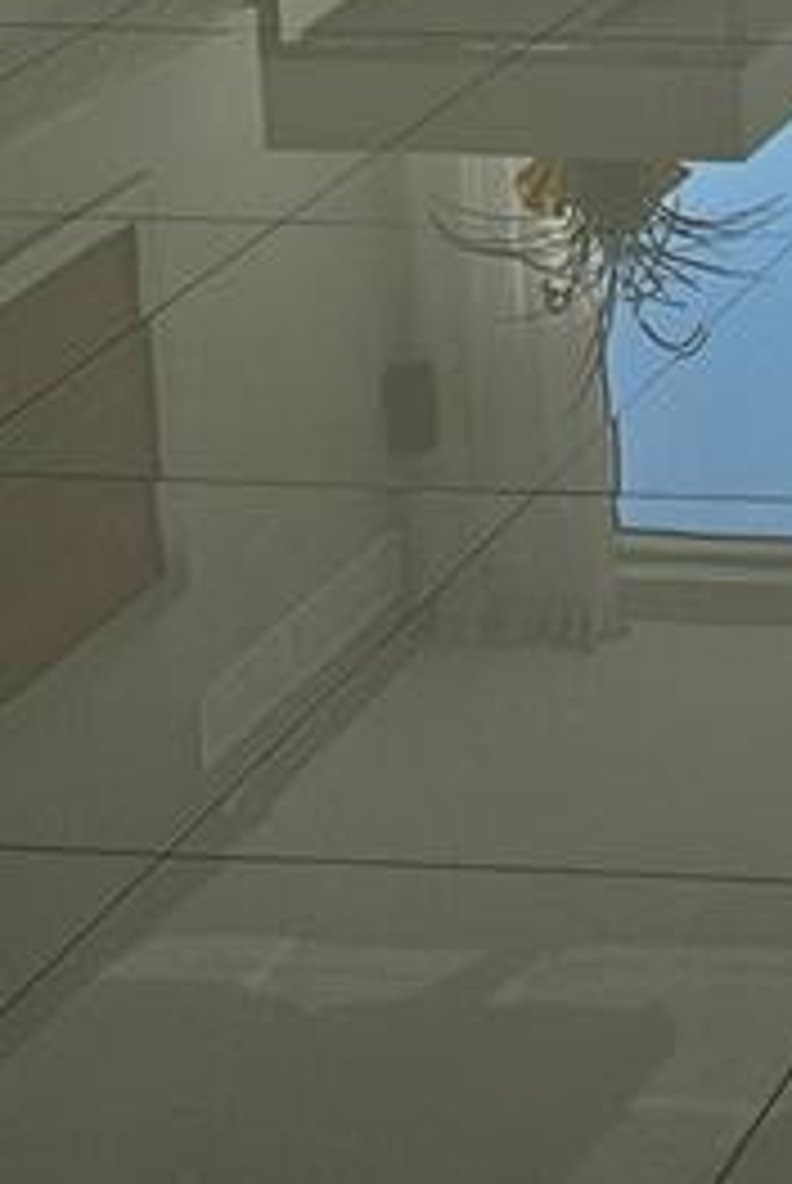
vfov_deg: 16.3
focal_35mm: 109
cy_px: -815
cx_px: 1944
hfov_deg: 10.7
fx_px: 3587
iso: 10
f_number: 1.7
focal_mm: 6.3
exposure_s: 1/366
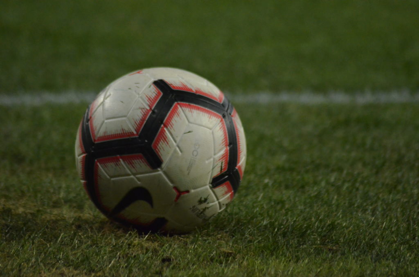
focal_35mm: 420
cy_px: 138
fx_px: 4878
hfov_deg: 4.9
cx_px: 210
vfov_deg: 3.3
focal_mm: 280
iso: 4000
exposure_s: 1/1250
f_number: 5.3
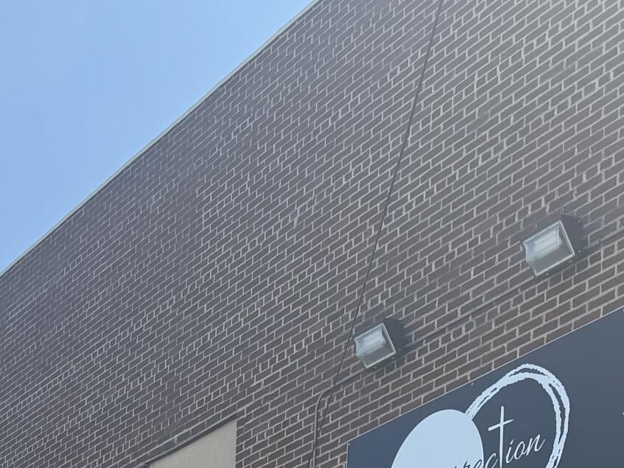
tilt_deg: +11.2
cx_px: 309
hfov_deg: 23.0
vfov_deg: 15.8
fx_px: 1532
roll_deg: -2.4
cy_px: 730
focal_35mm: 85
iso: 80
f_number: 1.78
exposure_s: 1/3096
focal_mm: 6.76
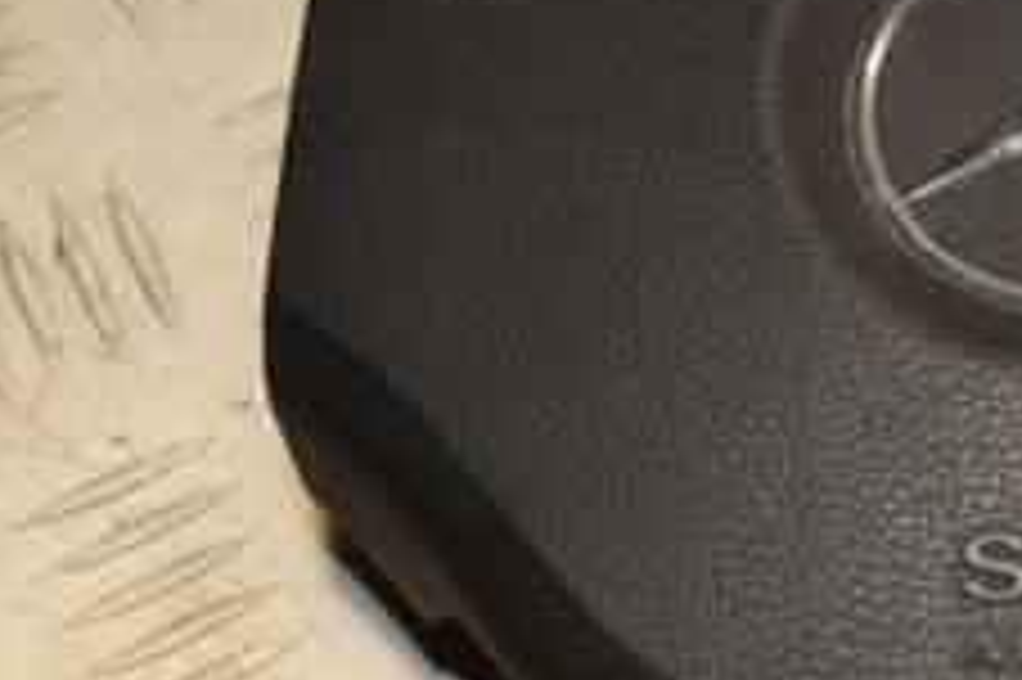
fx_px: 3603
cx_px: 1198
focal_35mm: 127
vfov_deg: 10.8
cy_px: 185
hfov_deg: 15.6
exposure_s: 1/200
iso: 800
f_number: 7.1
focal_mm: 32
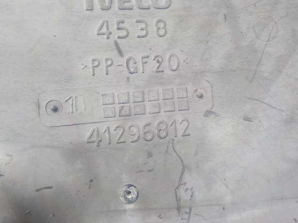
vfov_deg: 46.8
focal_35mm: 30
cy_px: 112
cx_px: 149
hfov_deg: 60.0
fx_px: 258
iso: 140
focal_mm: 4.1
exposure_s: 1/30
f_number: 3.3
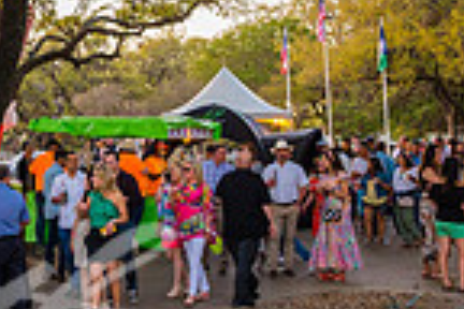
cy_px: 42
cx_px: -10
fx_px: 1250
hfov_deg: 20.3
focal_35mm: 97
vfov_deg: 14.0
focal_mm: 24
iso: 1000
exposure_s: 1/400
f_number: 4
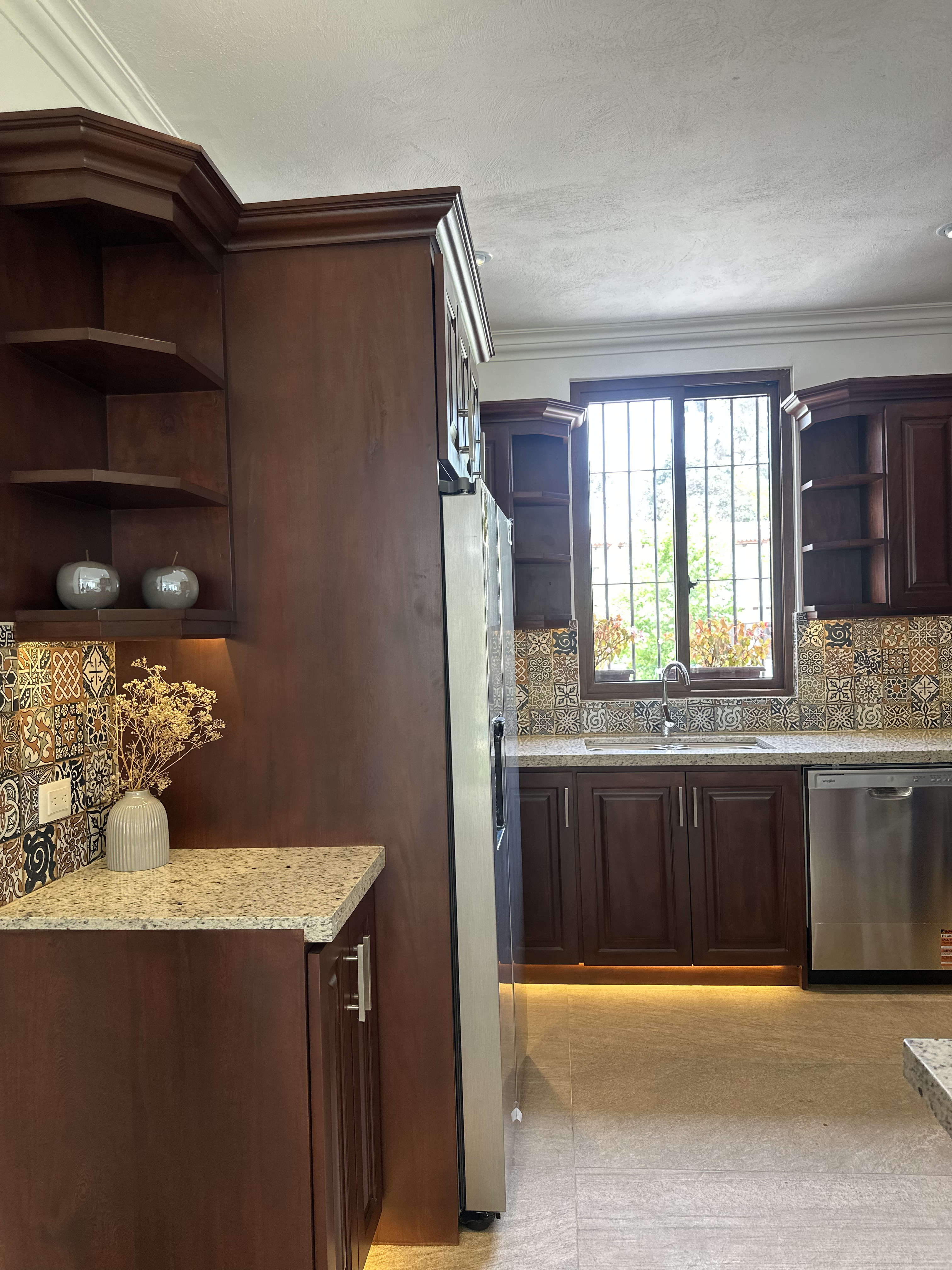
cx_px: 476
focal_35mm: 24
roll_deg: +0.7
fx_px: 880
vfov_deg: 71.6
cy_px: 635
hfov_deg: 56.8
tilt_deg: +0.3
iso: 100
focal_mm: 6.86
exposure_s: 1/120
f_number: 1.78
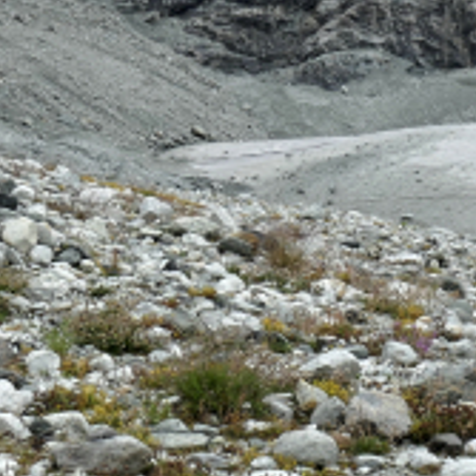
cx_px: 503
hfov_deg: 13.6
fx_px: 1960
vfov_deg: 13.8
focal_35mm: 126
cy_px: 195
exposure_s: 1/250
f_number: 8
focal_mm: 11.35
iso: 125
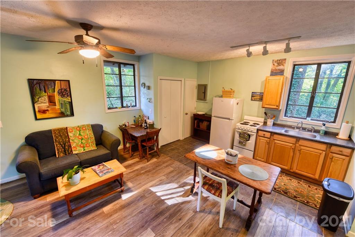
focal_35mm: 14
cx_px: 178
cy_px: 118
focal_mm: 14
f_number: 10
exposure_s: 1.6
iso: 100
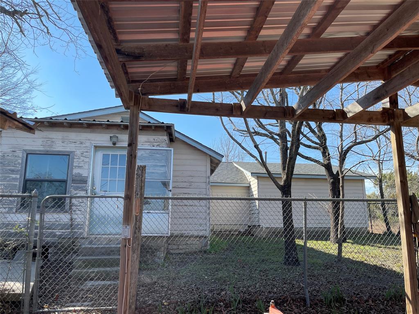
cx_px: 210
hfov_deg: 69.4
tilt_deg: +11.7
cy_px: 157
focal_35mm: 25
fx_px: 303
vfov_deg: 54.9
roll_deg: +0.0
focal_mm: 5.1
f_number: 1.6
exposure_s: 1/1618
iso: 32
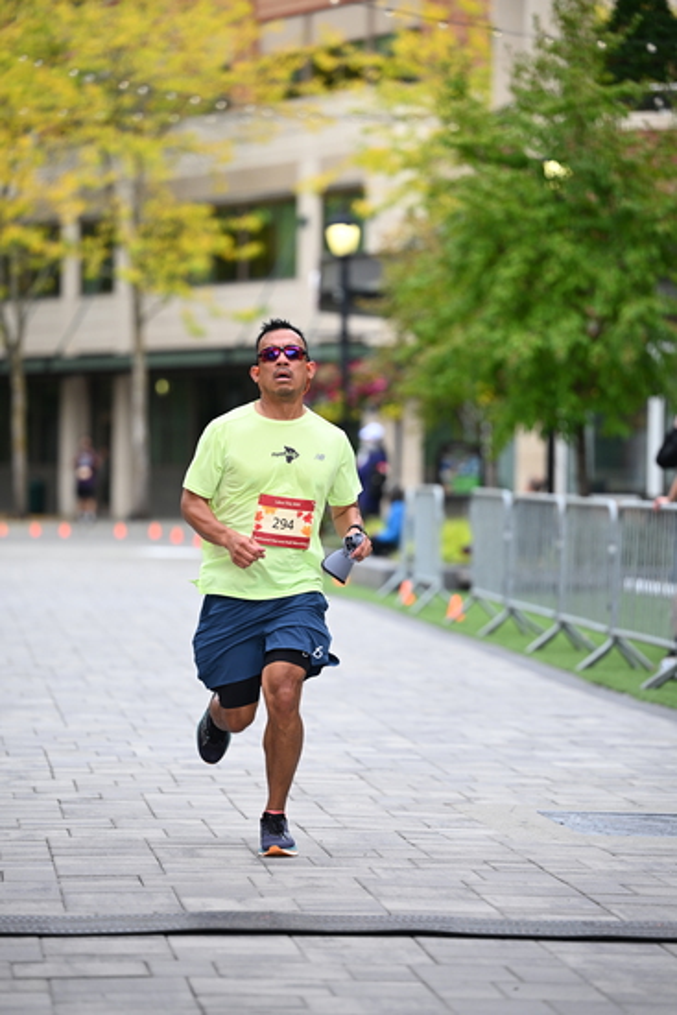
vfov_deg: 15.2
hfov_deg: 10.2
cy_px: 508
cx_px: 338
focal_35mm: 135
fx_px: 3805
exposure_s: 1/1600
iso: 640
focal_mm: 135
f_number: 2.8
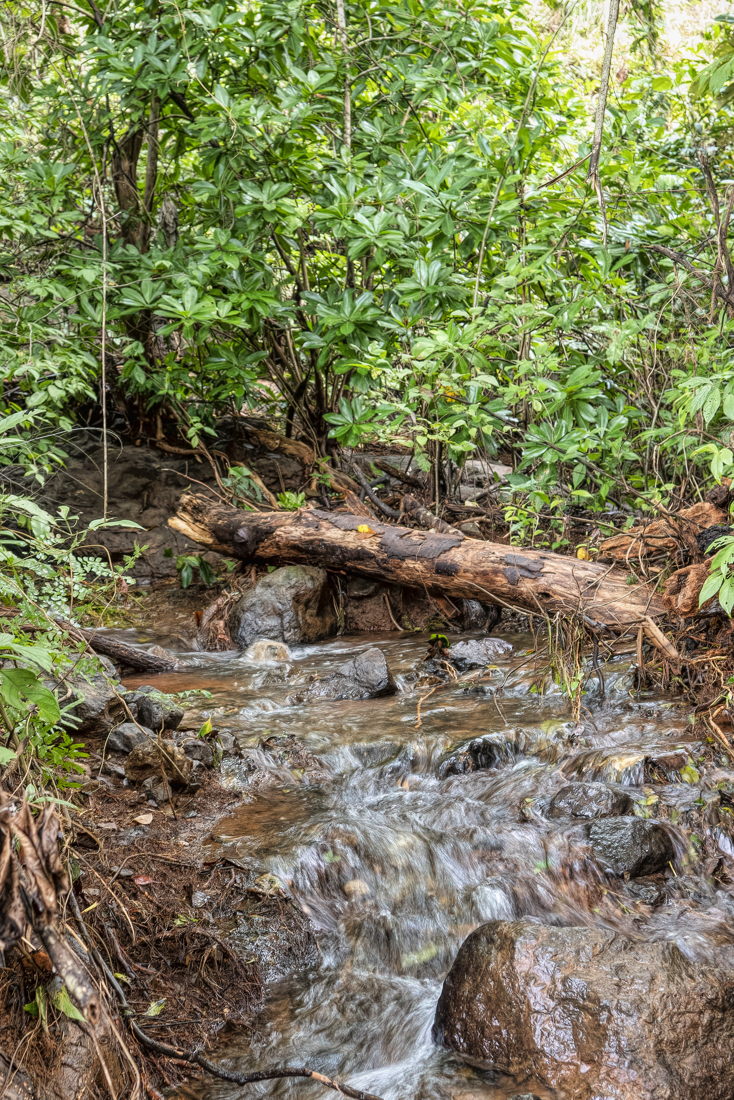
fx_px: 1254
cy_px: 622
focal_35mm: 41
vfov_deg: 47.3
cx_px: 394
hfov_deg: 32.6
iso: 250
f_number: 2.8
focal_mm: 10.59
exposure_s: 1/15
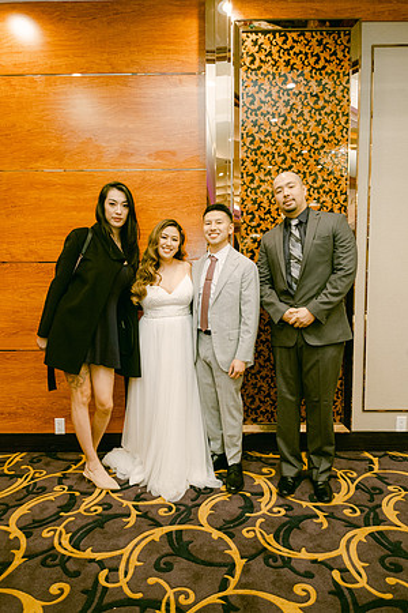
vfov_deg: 73.7
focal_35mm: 24
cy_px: 306
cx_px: 204
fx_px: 408
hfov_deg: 53.1
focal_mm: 16
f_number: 2.8
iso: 800
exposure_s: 1/125
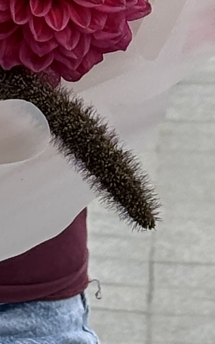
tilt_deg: +1.3
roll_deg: -1.3
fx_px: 3253
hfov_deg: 3.8
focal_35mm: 347
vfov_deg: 5.9
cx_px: -147
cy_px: -374
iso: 32
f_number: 1.6
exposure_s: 1/675
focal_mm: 5.96
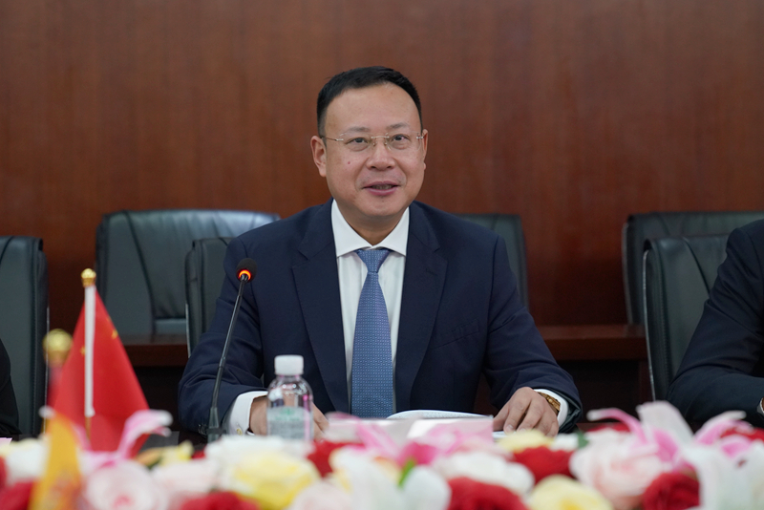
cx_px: 382
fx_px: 1486
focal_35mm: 70
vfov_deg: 19.5
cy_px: 255
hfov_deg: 28.8
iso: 2000
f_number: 3.2
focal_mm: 70
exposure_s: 1/100
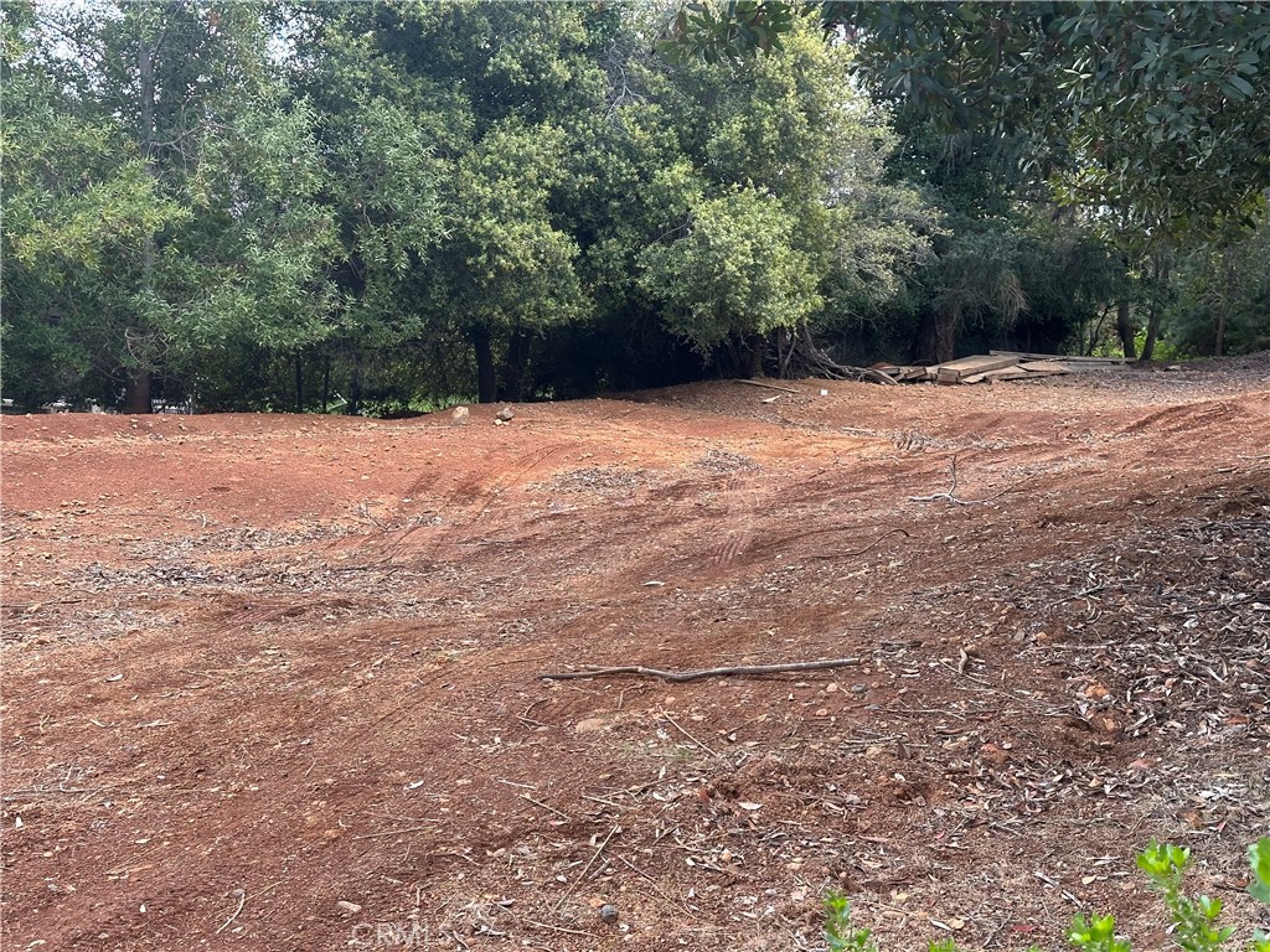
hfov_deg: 39.7
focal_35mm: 48
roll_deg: -7.2
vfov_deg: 30.3
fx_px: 1761
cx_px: 635
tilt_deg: -9.5
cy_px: 476
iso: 64
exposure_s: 1/501
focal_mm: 6.86
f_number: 1.78
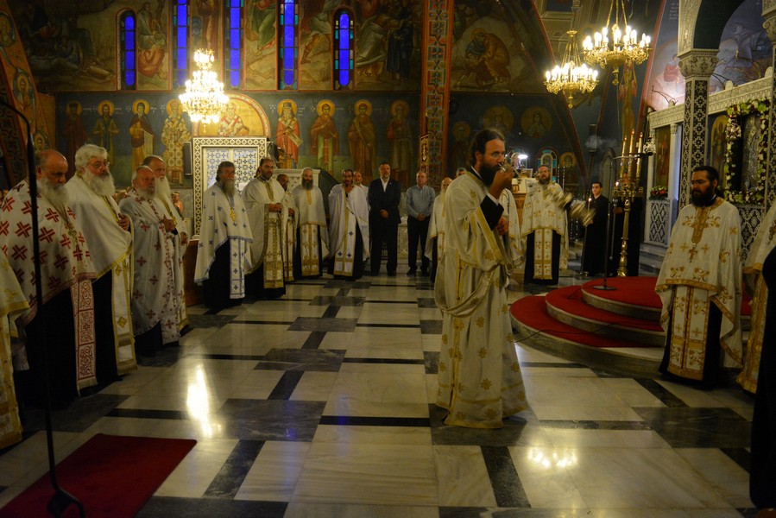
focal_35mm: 27
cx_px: 388
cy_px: 259
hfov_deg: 67.4
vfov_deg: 48.0
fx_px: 582
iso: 2500
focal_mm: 18
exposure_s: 1/60
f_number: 4
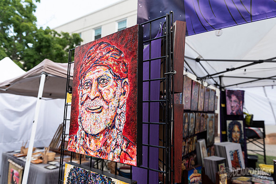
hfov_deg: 73.7
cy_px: 92
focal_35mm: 24
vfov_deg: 53.2
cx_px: 138
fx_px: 184
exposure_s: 1/320
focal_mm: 24
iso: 160
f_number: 4
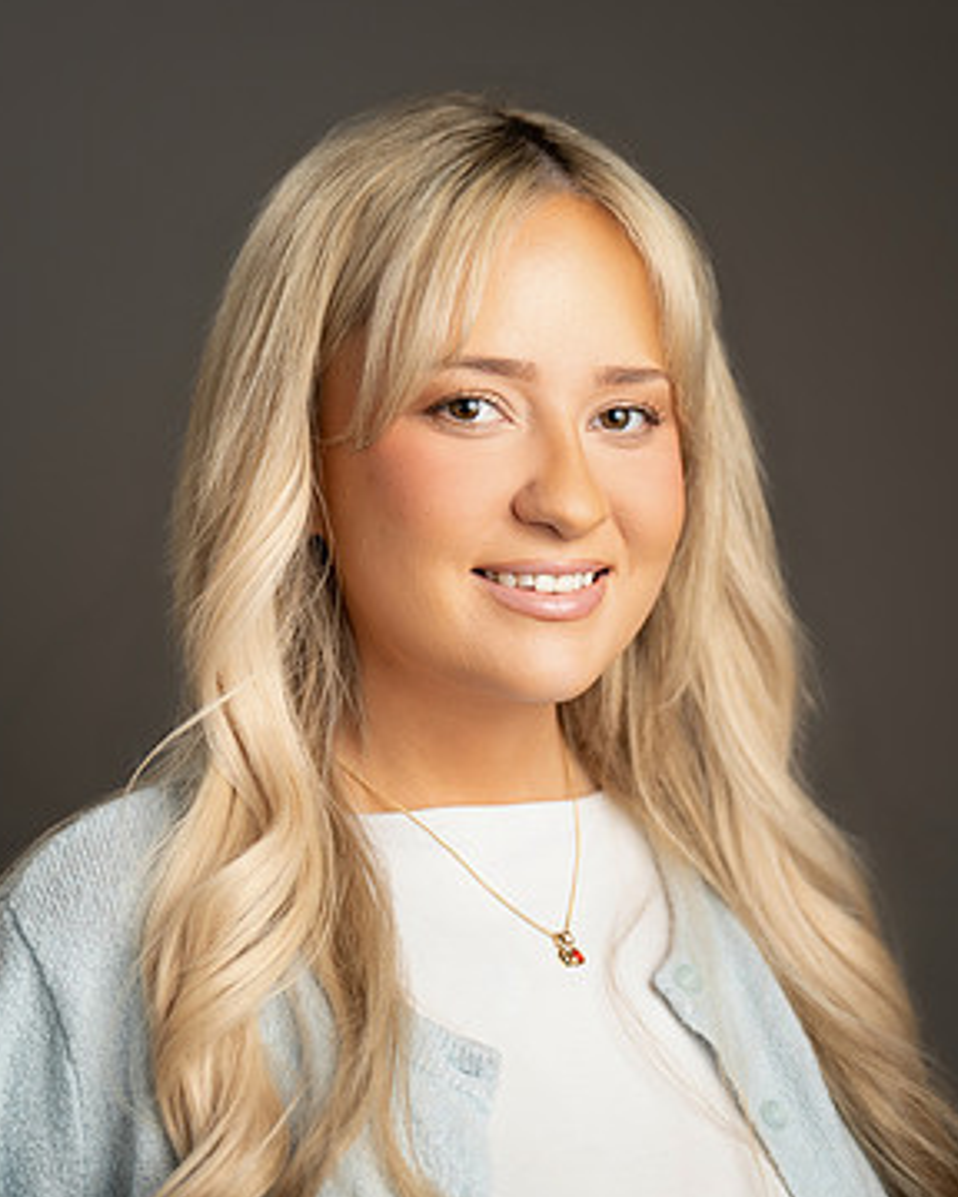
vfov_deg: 16.7
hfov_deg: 13.4
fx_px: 4076
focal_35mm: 115
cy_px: 702
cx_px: 476
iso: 320
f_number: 2.8
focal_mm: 98
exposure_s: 1/200
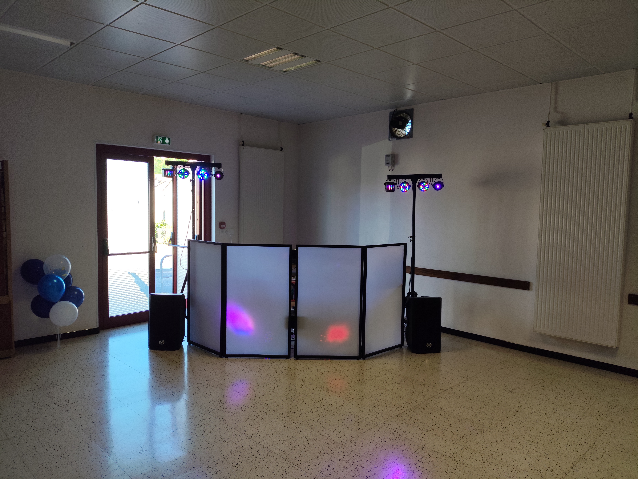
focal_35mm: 25
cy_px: 240
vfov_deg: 54.9
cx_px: 319
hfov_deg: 69.4
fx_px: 461
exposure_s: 1/142
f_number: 1.79
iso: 50
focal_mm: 4.71
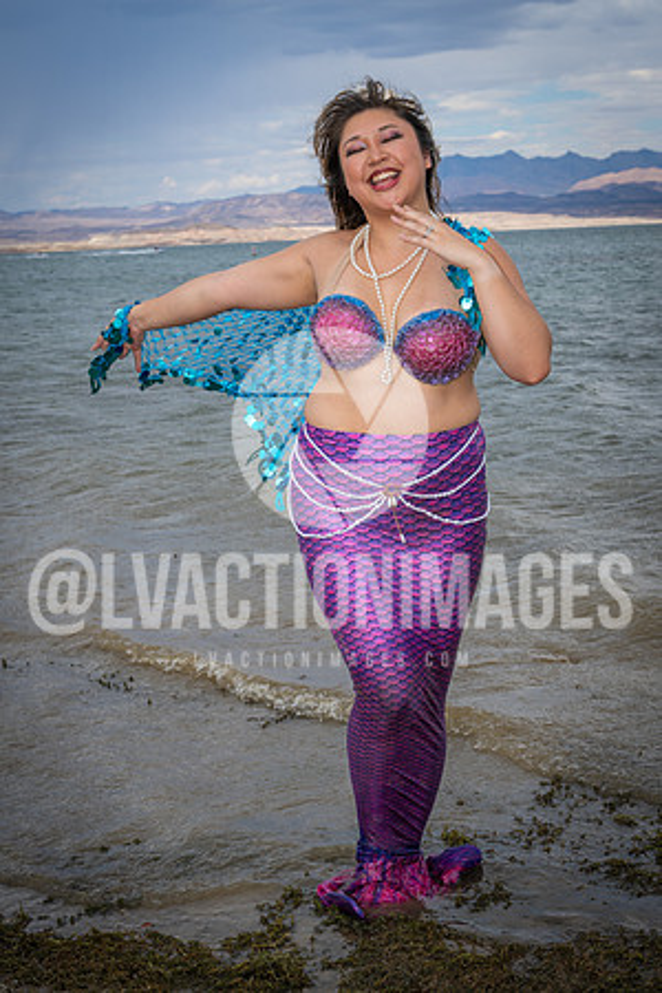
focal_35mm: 60
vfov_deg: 33.4
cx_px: 331
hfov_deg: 22.6
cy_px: 496
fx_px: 1655
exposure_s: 1/250
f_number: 10
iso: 64
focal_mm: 60
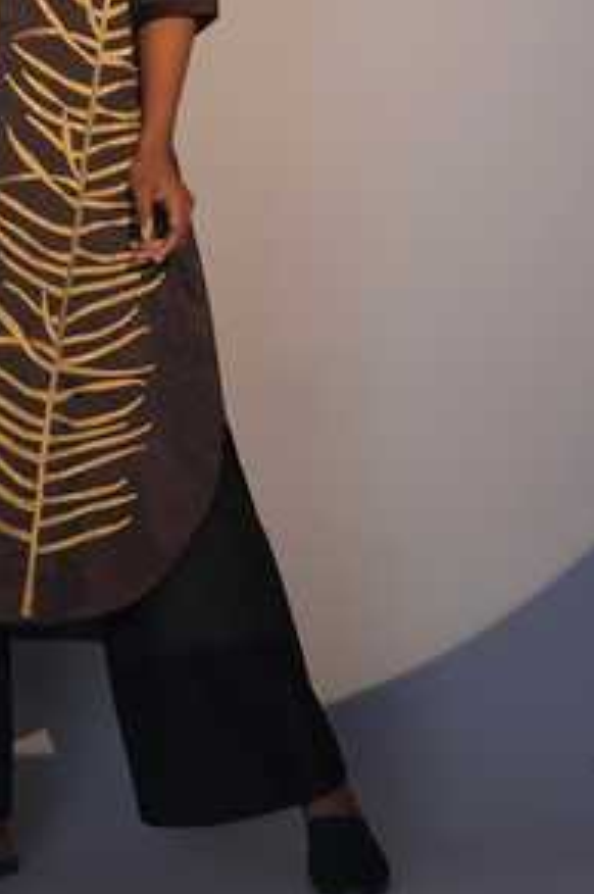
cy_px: 161
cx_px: 64
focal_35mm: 90
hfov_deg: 15.0
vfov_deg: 22.3
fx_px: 2233
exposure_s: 1/160
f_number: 4
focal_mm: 50
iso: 250
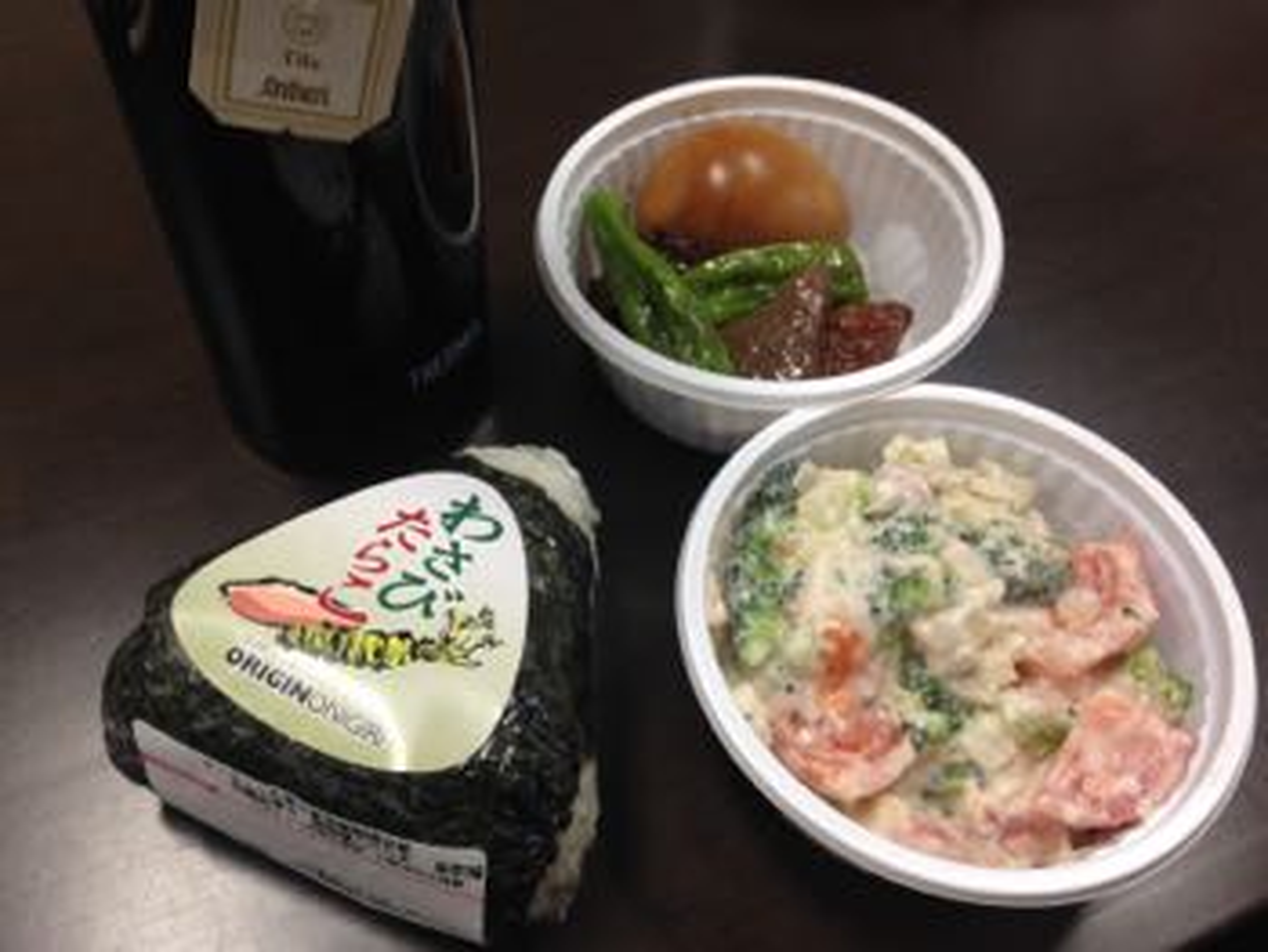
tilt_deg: -54.9
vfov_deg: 43.0
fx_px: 1210
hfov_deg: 55.3
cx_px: 634
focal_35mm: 33
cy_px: 476
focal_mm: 4.12
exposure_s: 1/24
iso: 50
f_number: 2.4
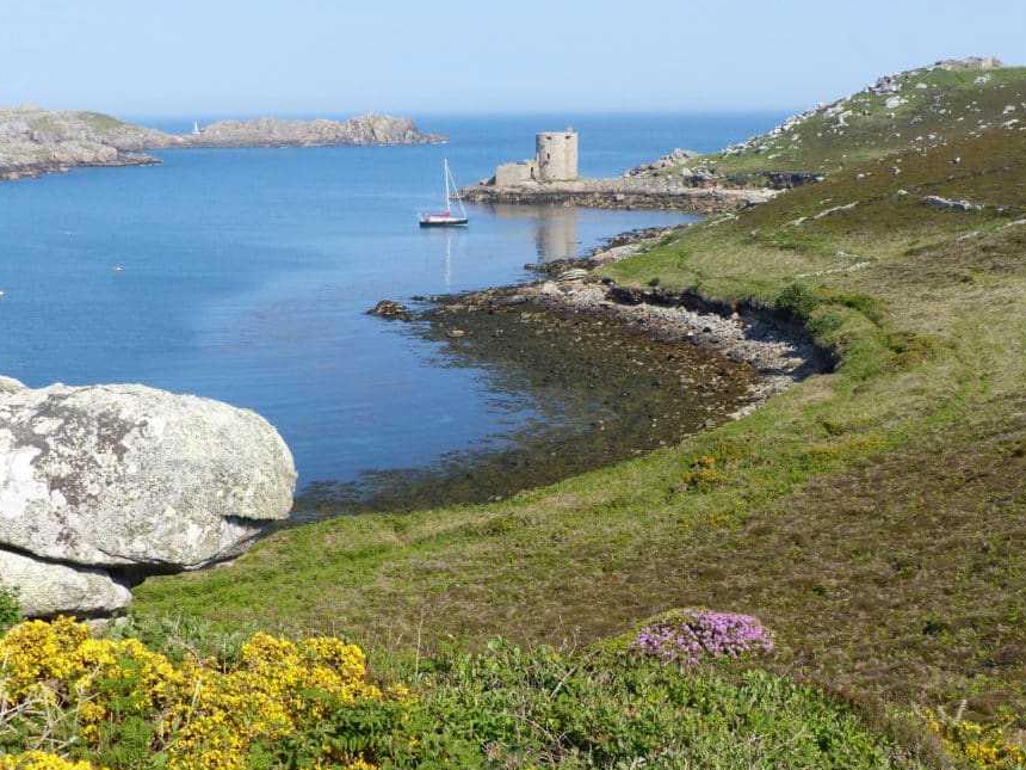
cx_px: 488
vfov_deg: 29.1
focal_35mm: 50
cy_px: 377
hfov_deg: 38.2
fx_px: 1482
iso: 100
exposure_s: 1/800
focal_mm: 7.6
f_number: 4
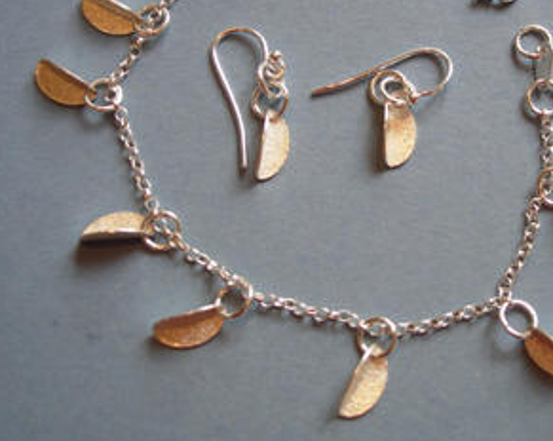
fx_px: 1160
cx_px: 372
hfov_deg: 26.6
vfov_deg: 21.5
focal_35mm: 71
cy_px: 181
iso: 64
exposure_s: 1/73.9
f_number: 3.2
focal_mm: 10.6
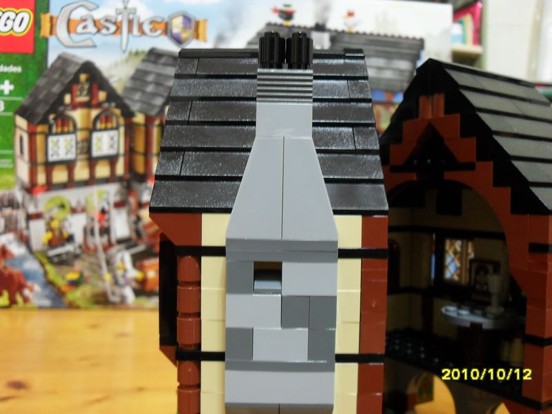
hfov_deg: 52.6
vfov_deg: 40.7
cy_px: 207
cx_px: 276
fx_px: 558
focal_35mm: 35
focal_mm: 6.2
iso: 200
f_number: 2.8
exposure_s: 1/6
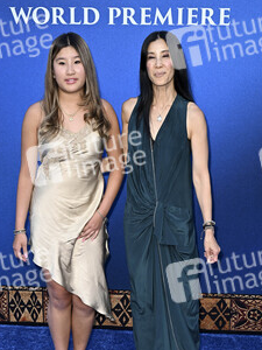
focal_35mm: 55
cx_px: 120
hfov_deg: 26.6
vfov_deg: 34.8
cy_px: 217
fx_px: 555
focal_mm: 43
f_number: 6.3
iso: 800
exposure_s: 1/250
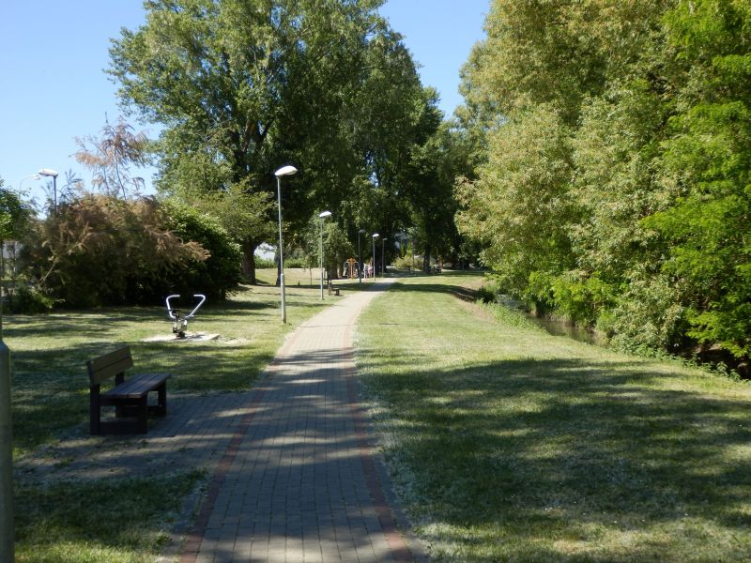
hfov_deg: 46.8
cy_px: 282
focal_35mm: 40
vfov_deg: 36.0
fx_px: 868
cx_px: 376
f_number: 3.7
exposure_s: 1/400
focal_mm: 7.3
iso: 80
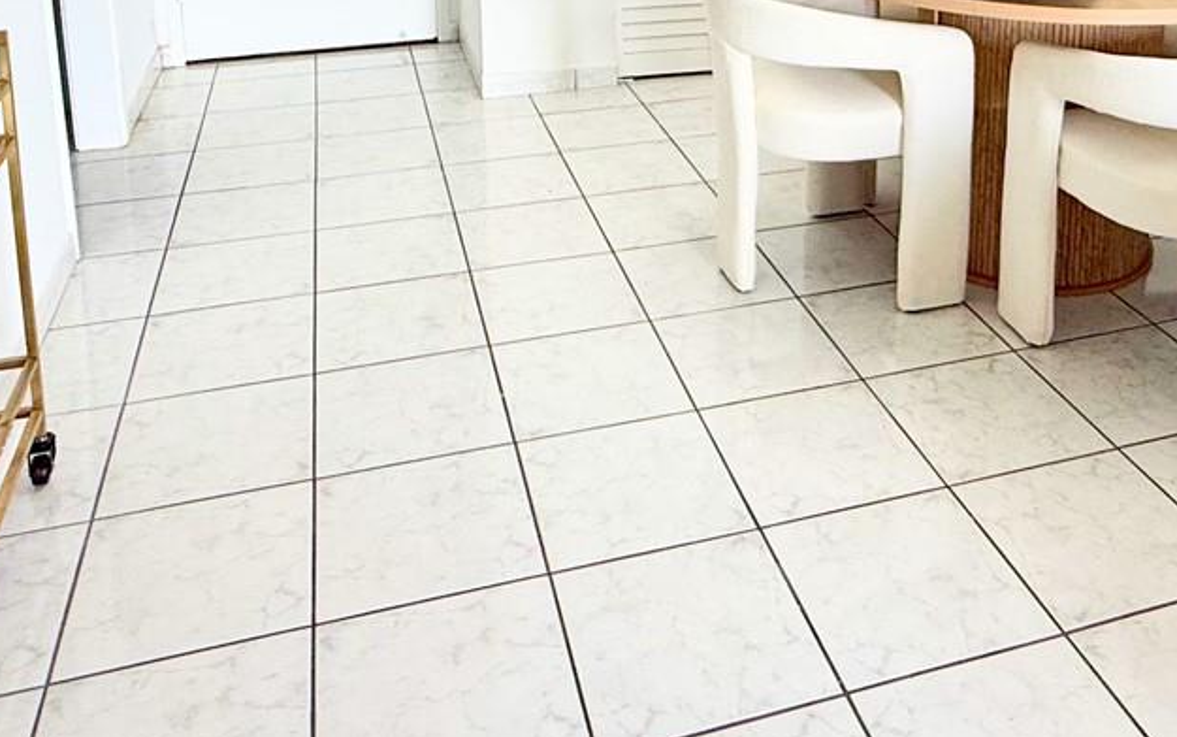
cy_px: -81
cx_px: 727
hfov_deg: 51.1
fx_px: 1219
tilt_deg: -9.1
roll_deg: -0.5
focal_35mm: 38
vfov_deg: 30.0
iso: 125
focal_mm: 2.22
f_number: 2.2
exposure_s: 1/99
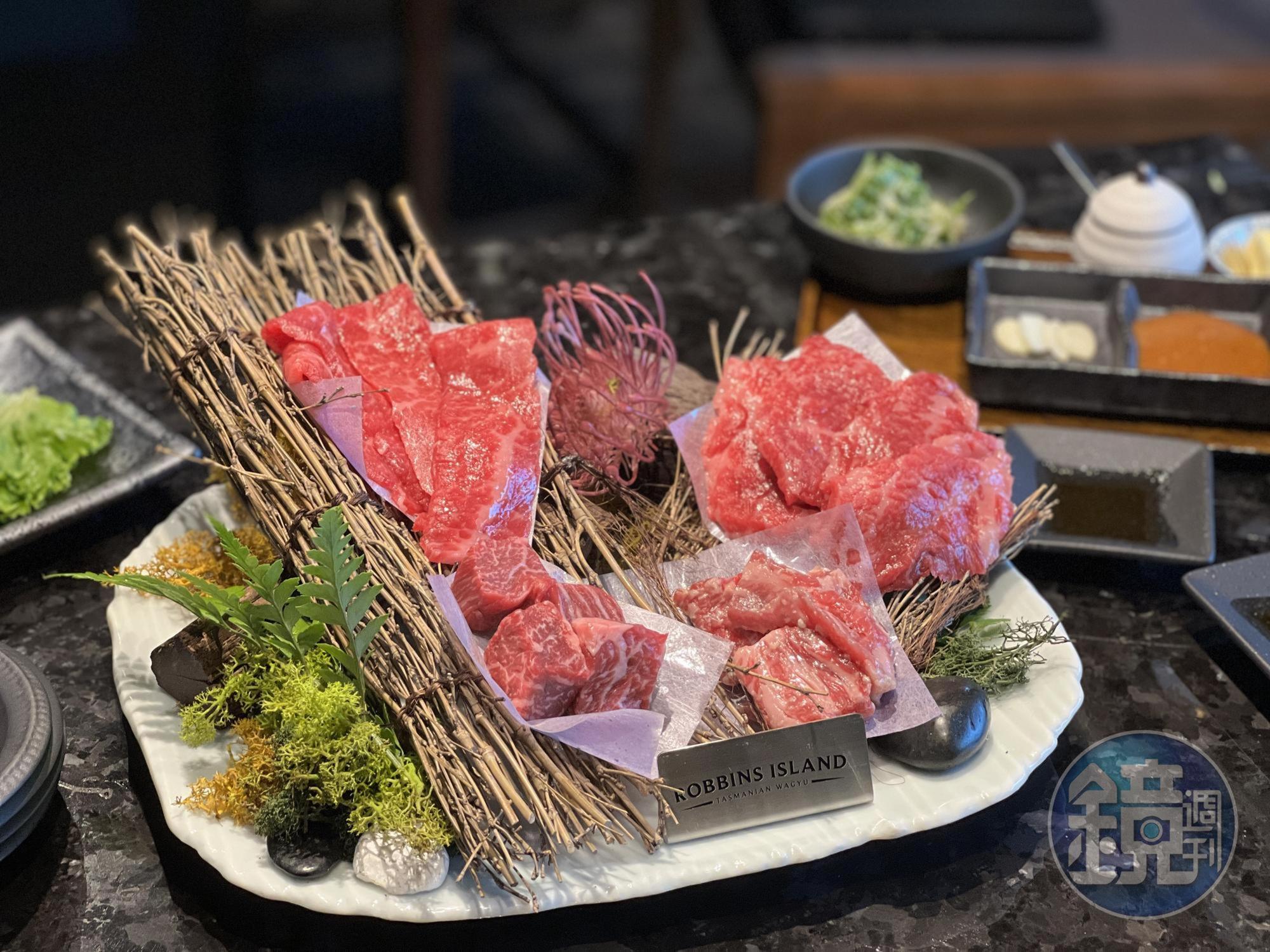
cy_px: 476
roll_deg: -0.6
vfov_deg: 19.1
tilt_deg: -33.7
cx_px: 635
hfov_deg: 25.3
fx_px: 2825
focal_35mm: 77
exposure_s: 1/106
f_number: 2.8
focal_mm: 9
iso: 250
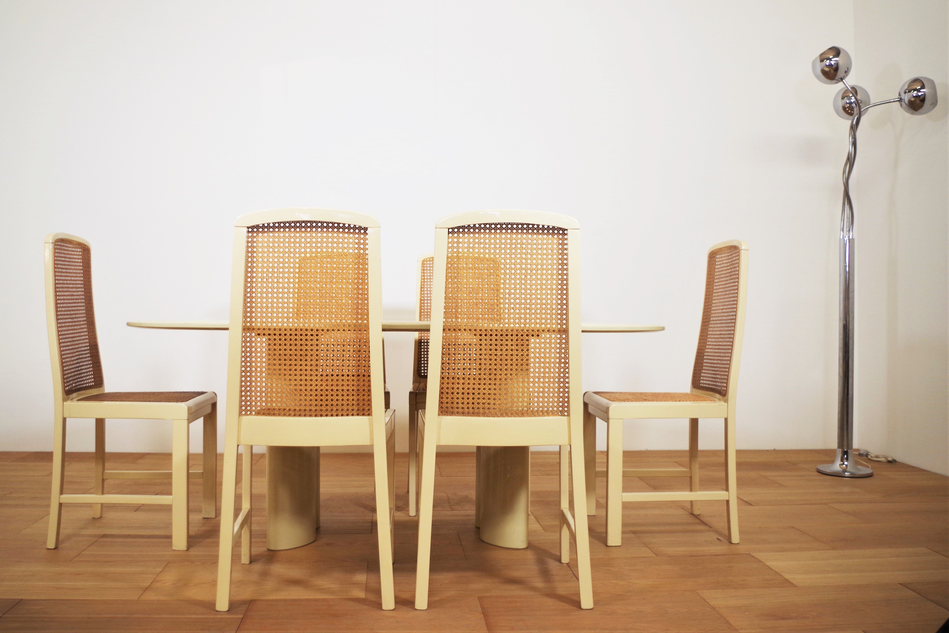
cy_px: 316
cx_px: 474
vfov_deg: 43.6
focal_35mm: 30
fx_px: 791
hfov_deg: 61.9
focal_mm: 20
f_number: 4
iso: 200
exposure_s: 1/60
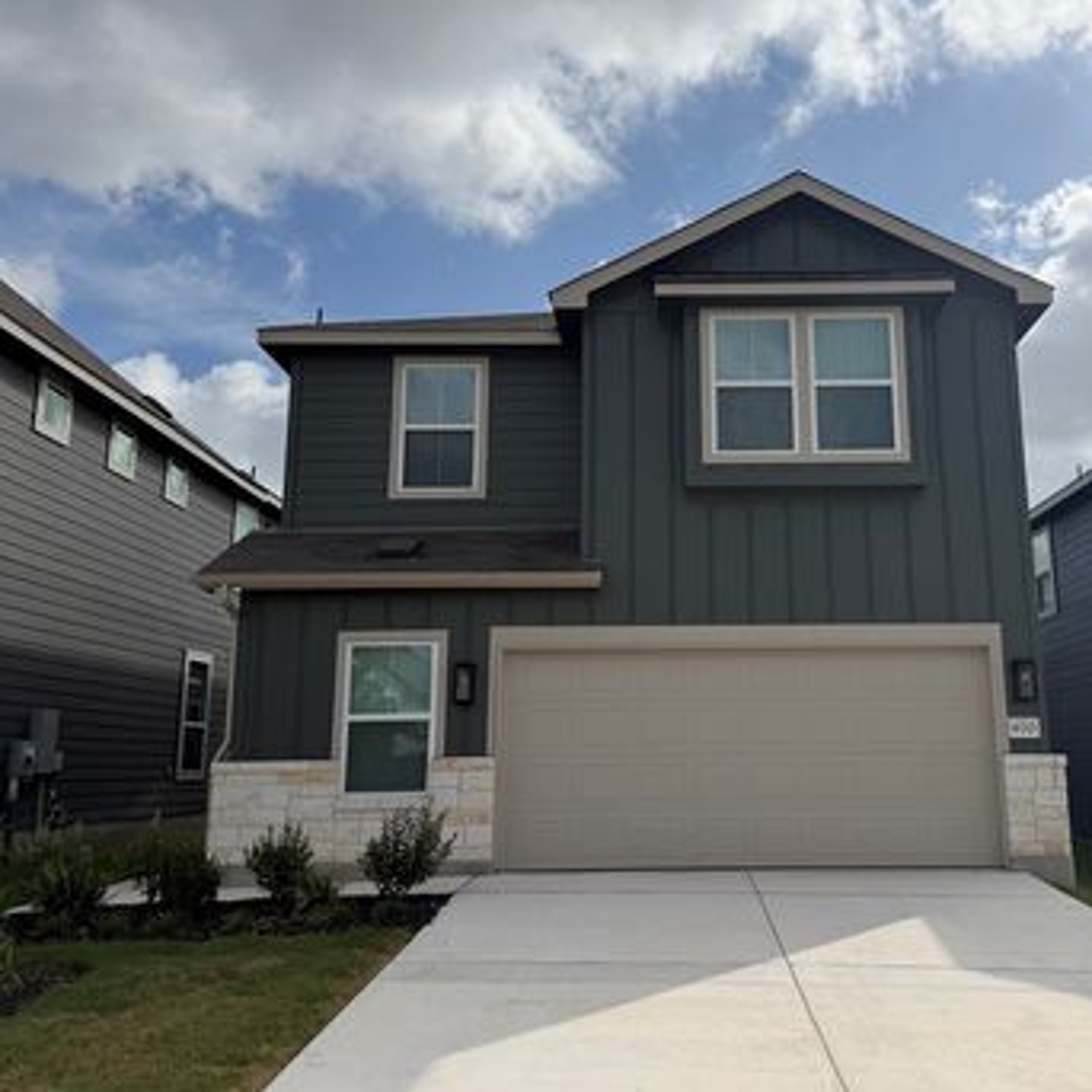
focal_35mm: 31
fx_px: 1106
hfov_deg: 51.9
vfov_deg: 52.5
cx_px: 693
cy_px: 522
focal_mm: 6.76
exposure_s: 1/10309
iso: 100
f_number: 1.78
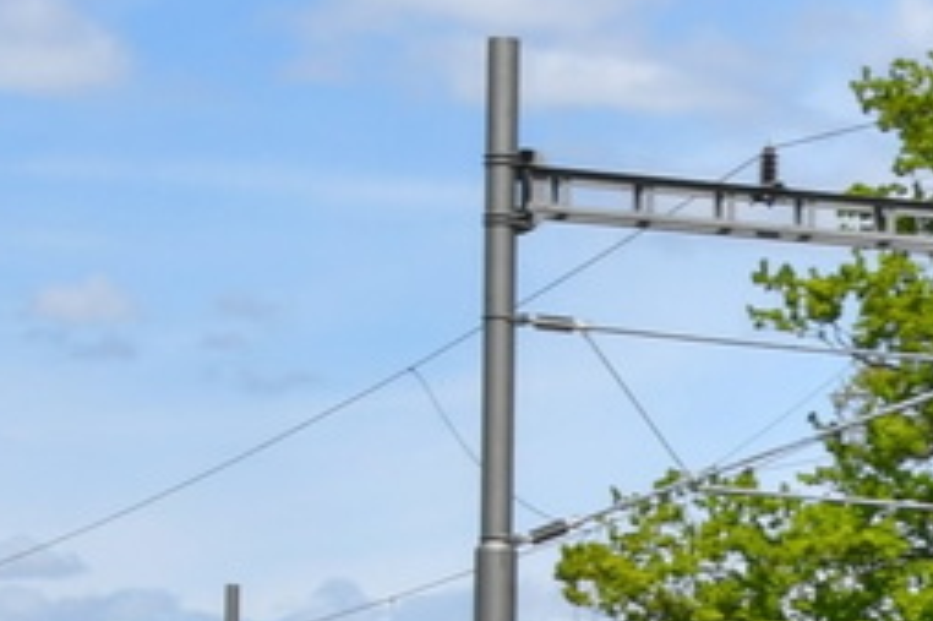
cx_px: 1664
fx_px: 3704
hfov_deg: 13.0
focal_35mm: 143
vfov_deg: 9.5
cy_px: 704
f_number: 16
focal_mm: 24
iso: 500
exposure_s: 1/500
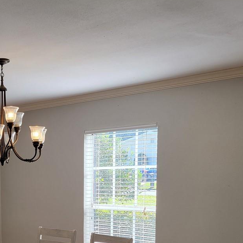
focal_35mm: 55
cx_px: 0
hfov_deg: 29.1
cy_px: 212
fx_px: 437
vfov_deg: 29.9
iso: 32
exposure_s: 1/120
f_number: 1.8
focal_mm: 6.7
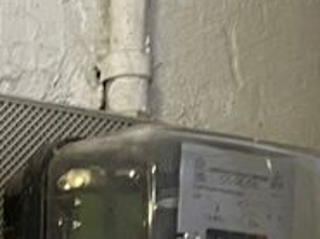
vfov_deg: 8.0
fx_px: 1559
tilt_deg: -0.1
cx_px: -261
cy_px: 592
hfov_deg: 10.9
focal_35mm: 169
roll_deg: -0.9
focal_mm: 5.1
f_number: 1.6
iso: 400
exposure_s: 1/33
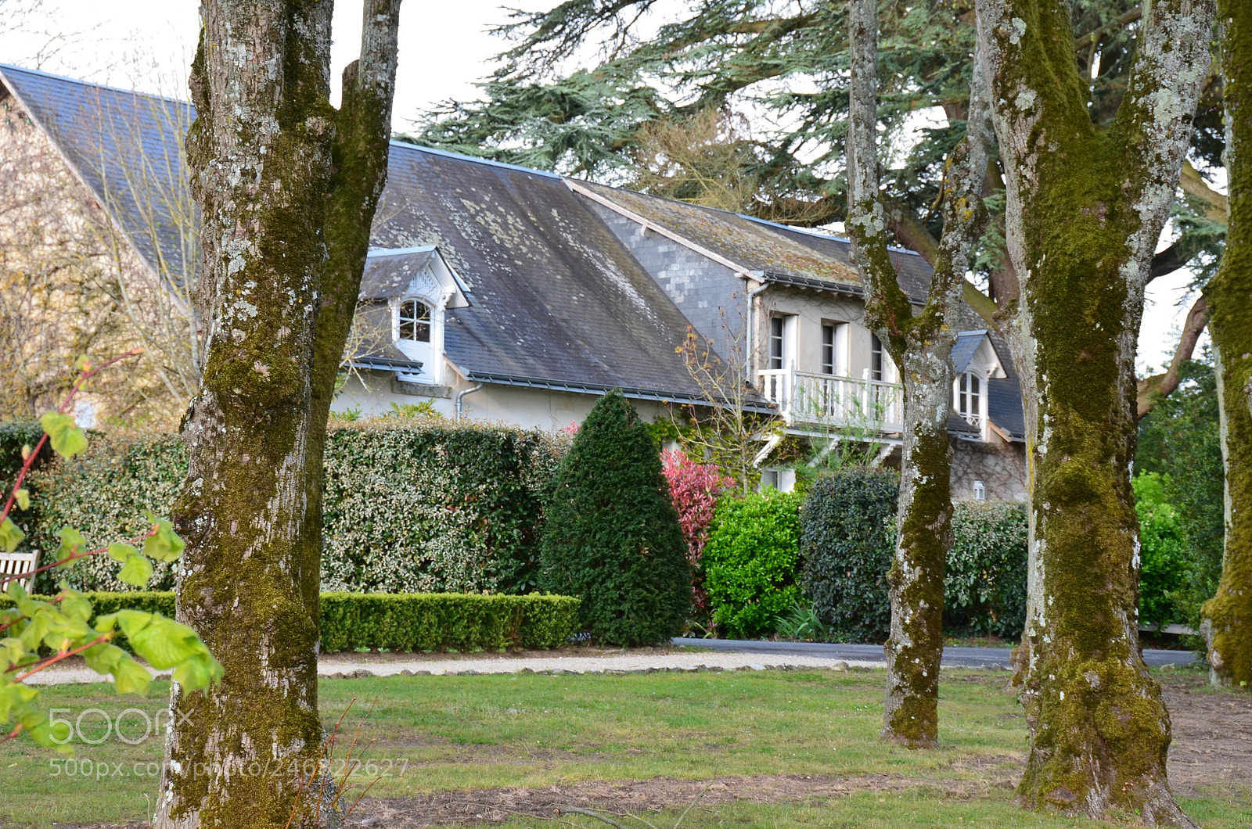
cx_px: 626
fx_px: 3228
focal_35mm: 93
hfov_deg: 22.0
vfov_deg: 14.6
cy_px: 414
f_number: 10
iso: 320
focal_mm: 62
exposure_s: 1/60
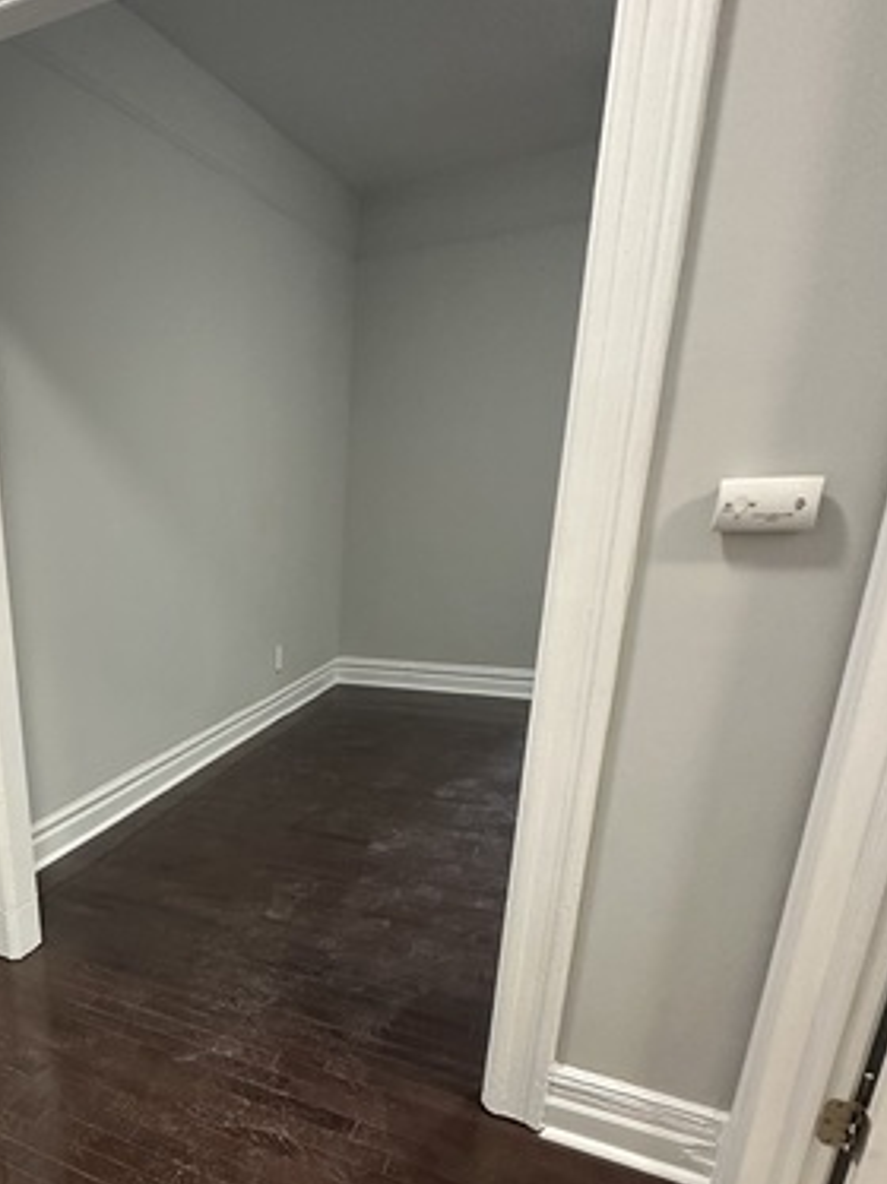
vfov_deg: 67.3
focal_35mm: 25
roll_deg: +3.1
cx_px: 120
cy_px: 799
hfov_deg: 49.9
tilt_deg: -19.6
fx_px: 855
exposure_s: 1/60
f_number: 2.2
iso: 400
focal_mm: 2.22
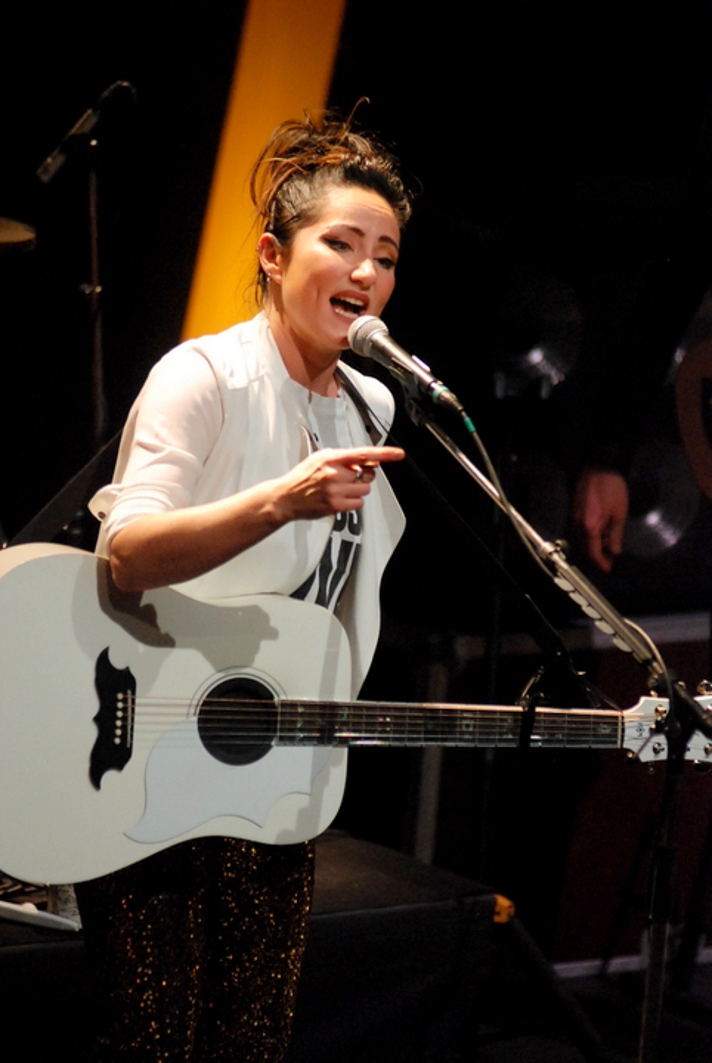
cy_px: 532
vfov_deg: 8.1
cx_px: 356
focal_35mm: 255
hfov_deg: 5.4
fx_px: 7543
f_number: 2.8
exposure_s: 1/640
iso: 1600
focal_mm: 170
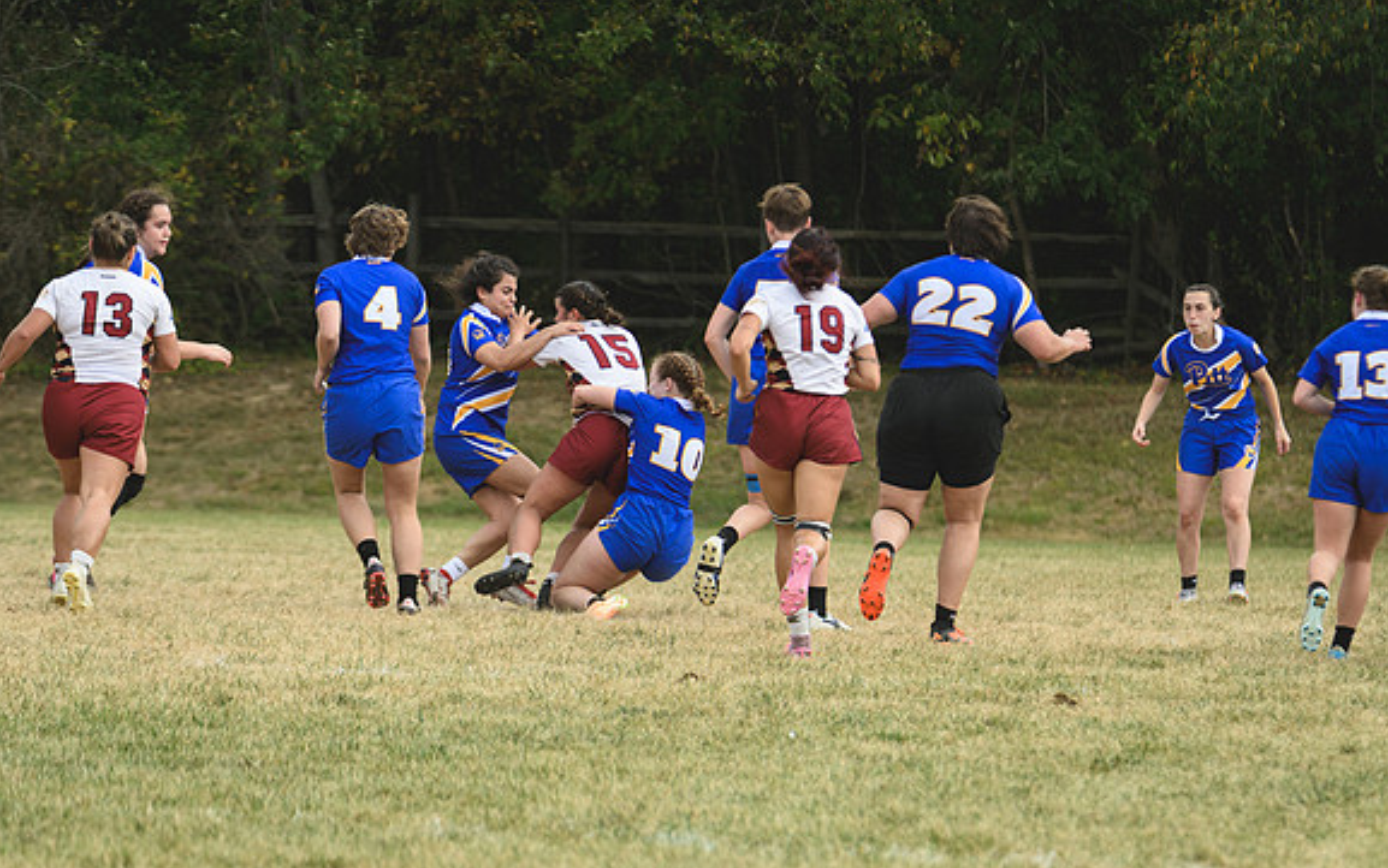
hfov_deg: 5.3
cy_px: 416
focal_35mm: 399
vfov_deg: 3.3
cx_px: 695
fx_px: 15098
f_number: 5.6
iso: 250
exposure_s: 1/1000
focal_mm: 260
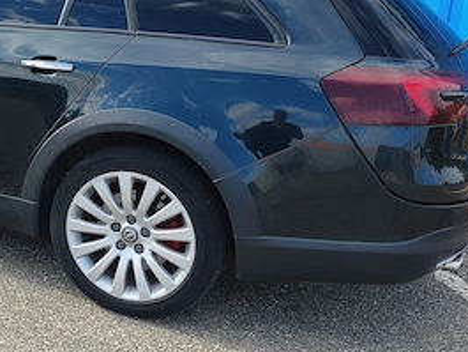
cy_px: 143
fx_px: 703
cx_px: -9
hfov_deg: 33.4
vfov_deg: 28.0
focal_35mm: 52
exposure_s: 1/285
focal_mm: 6.06
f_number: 1.7
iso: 50
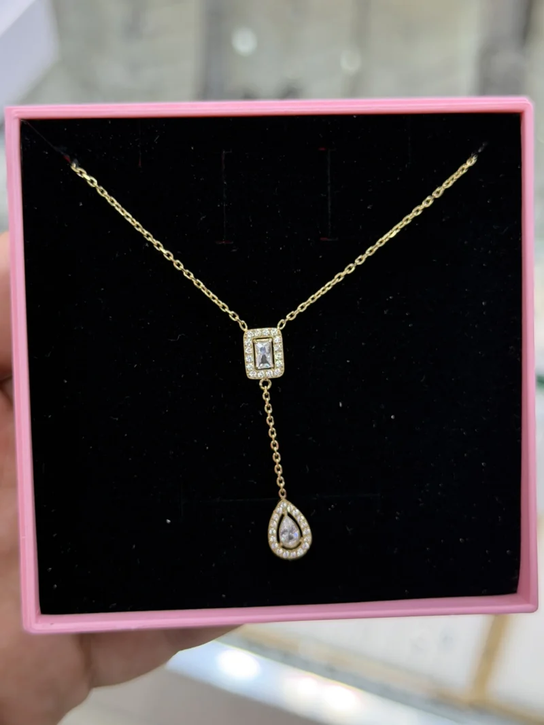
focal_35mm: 48
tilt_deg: -43.3
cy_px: 362
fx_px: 1006
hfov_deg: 30.3
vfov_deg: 39.7
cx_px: 272
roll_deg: +3.2
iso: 64
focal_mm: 6.76
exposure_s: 1/173
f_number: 1.78
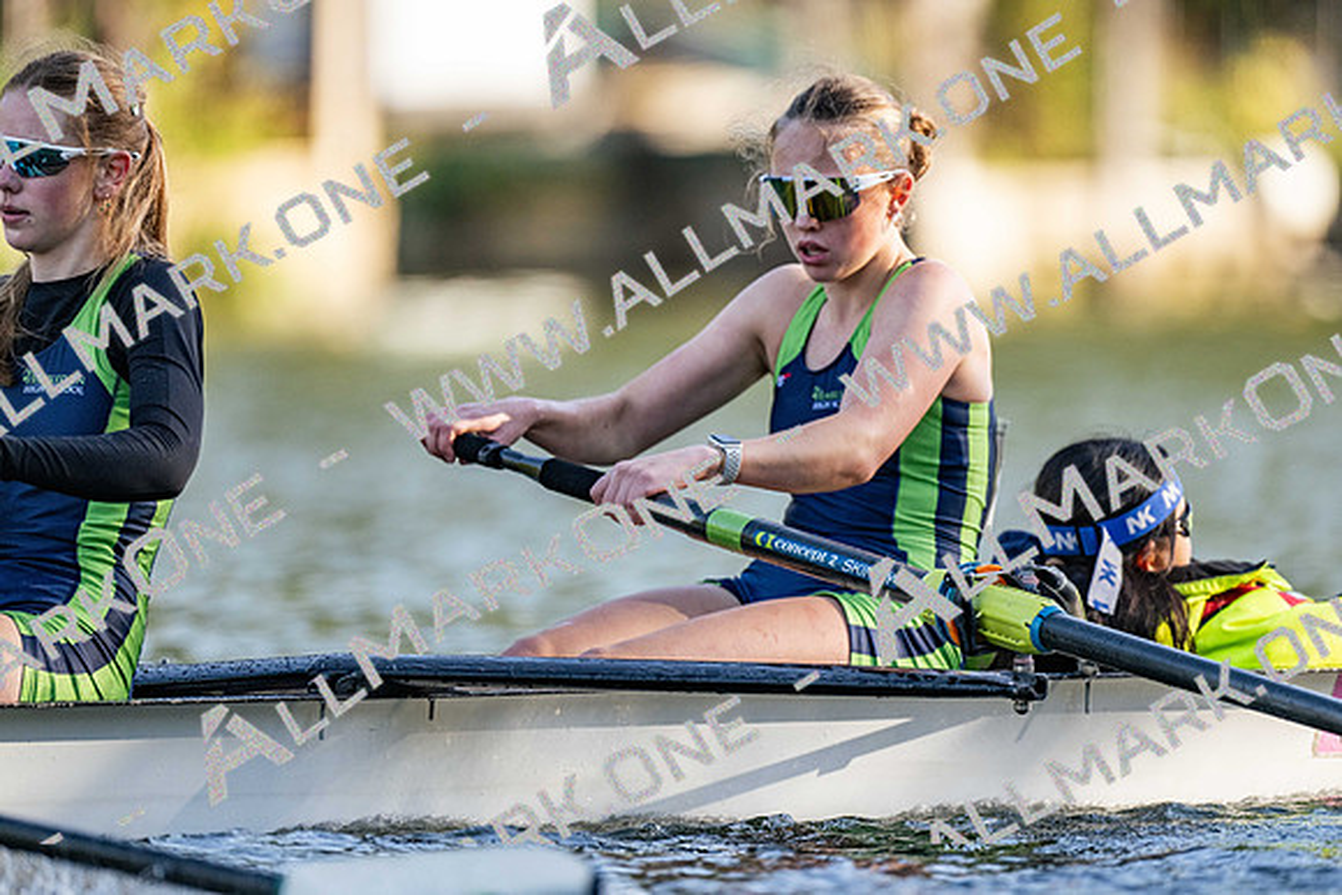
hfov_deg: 3.4
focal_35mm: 600
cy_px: 448
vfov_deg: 2.3
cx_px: 671
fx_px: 22371
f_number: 4
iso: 640
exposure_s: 1/2500
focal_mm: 600
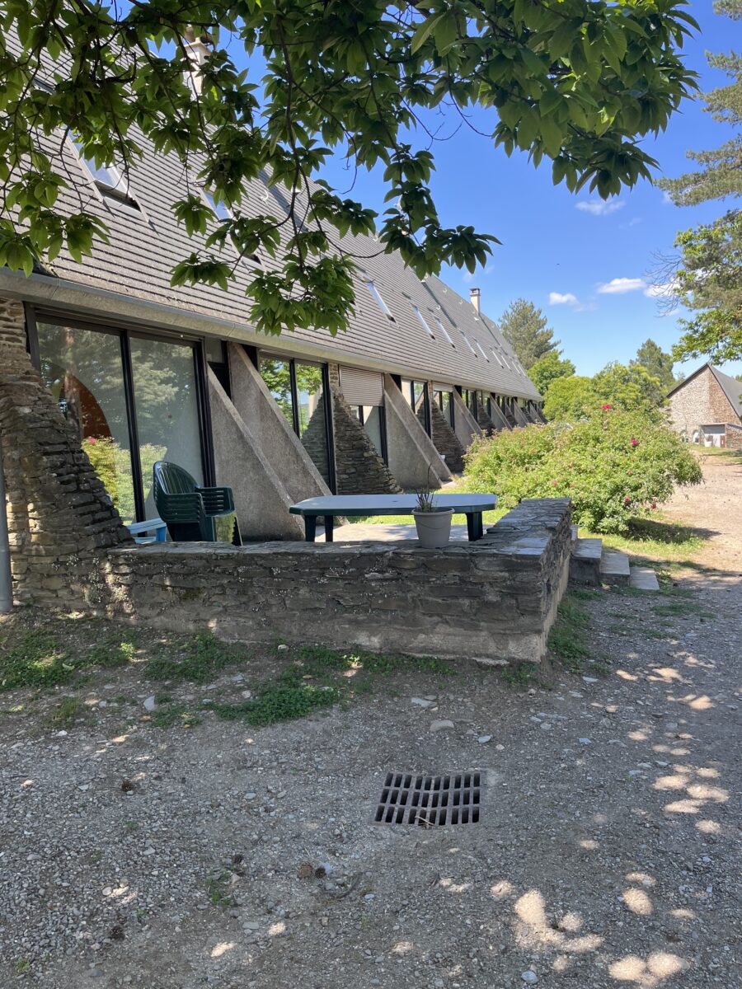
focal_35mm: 26
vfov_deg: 67.3
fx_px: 743
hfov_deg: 53.1
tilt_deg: -5.6
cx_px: 371
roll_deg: +3.4
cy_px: 494
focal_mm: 5.1
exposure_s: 1/577
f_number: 1.6
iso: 50
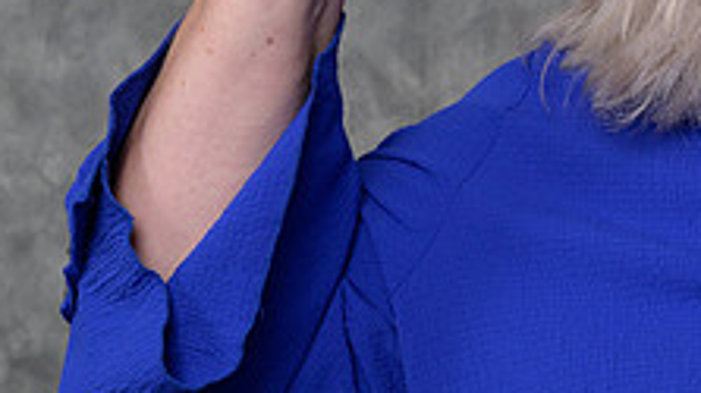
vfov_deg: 6.3
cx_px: 745
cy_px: -115
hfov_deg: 11.2
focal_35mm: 191
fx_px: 3547
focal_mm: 70
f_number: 10
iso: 400
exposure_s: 1/125
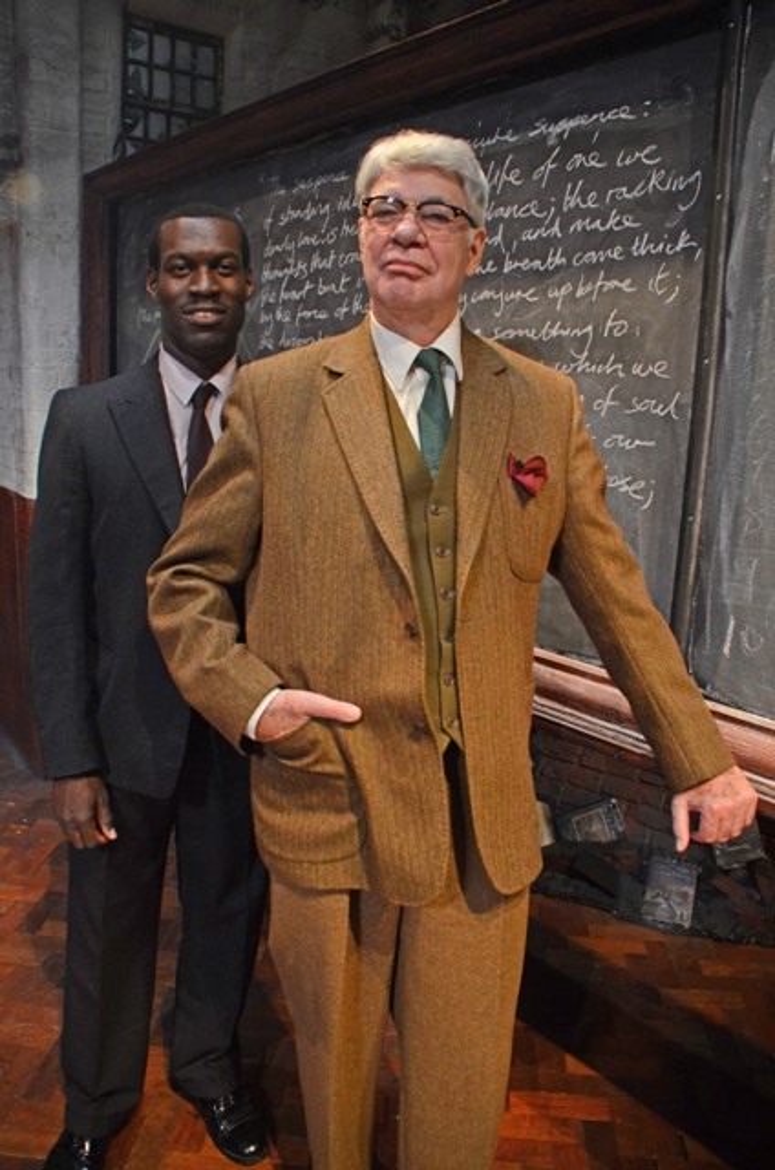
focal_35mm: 27
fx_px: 876
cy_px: 585
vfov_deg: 67.5
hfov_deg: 47.7
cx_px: 388
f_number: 3.5
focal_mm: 18
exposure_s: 1/125
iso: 1600
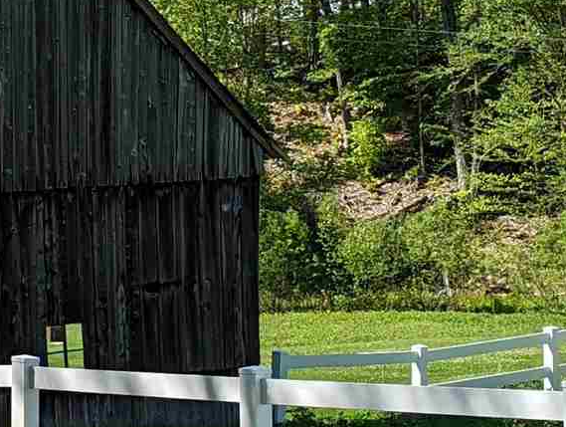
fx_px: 2113
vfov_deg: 11.5
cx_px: -304
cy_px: 164
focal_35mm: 129
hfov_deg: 14.2
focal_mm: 6.81
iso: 39
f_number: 1.85
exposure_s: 1/1414
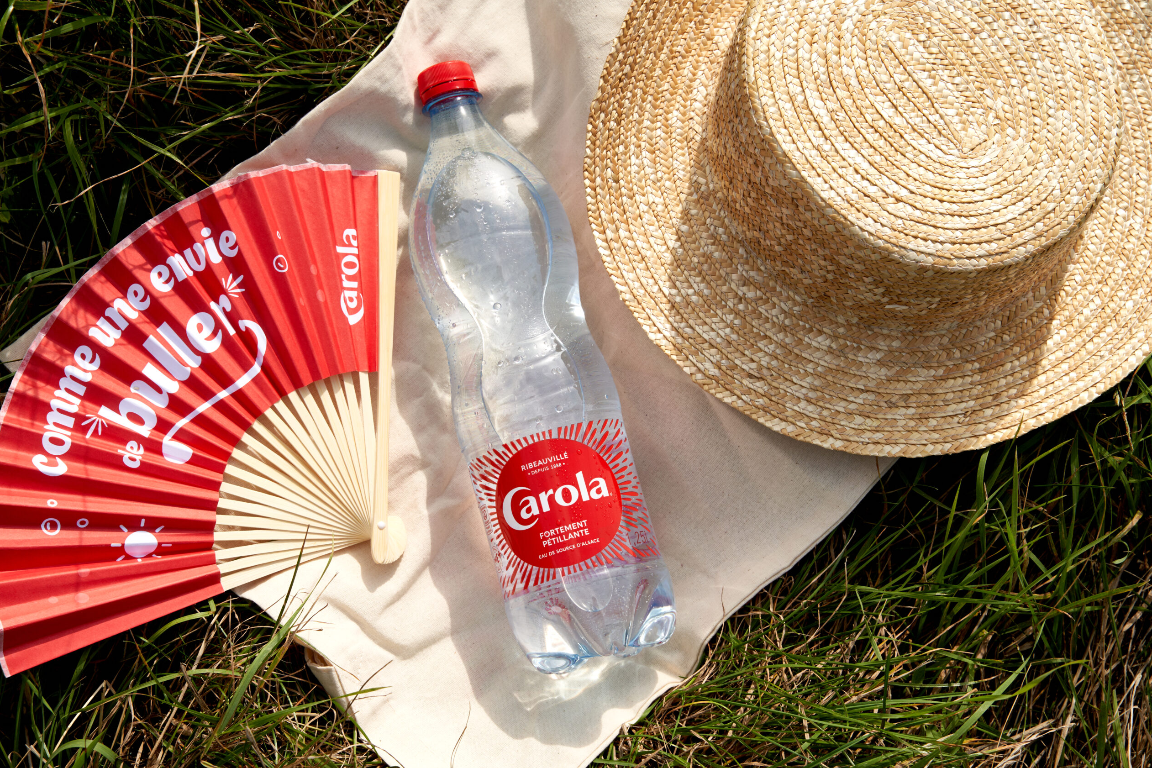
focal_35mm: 69
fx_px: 2208
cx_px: 584
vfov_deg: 19.7
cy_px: 389
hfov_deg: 29.2
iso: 250
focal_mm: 68
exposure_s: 1/320
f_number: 13
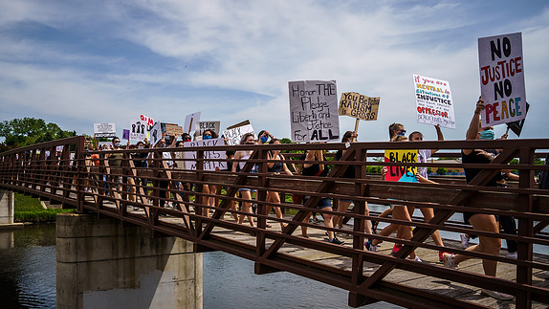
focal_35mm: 30
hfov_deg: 63.9
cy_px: 152
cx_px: 228
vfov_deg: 39.0
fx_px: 437
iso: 200
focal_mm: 24
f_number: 3.5
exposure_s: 1/5000
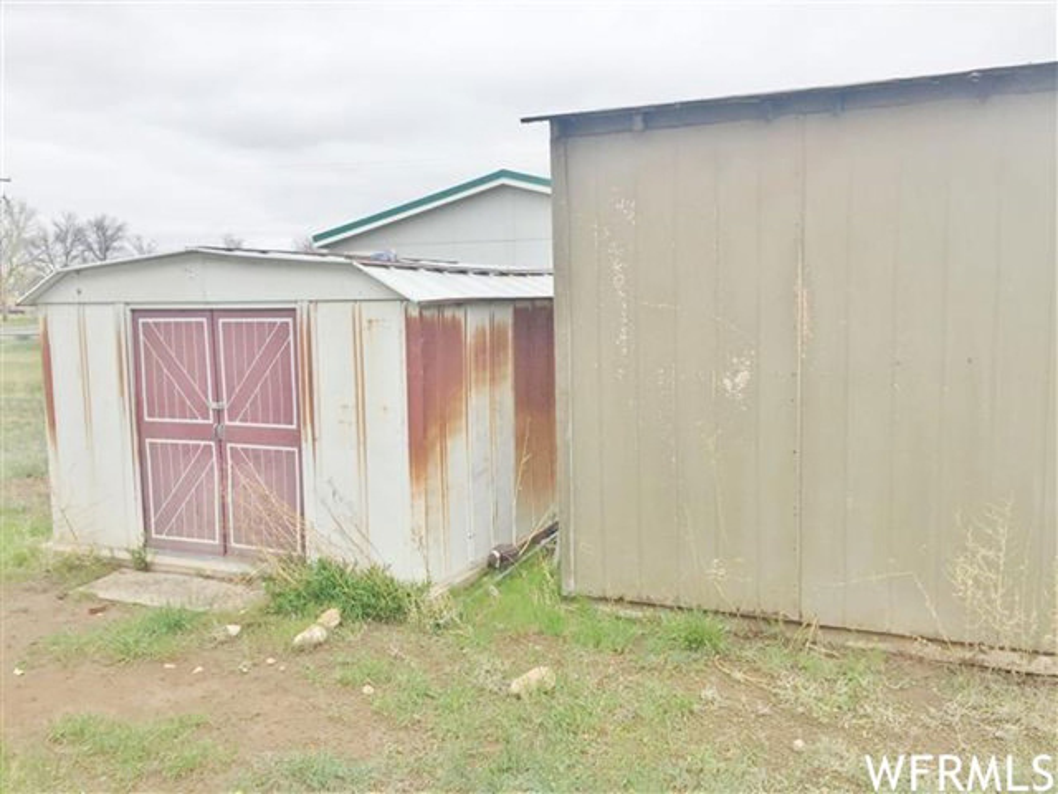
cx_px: 529
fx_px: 886
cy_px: 397
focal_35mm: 29
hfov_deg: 61.7
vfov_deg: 48.2
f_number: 2.2
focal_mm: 4.15
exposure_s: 1/1199
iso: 32
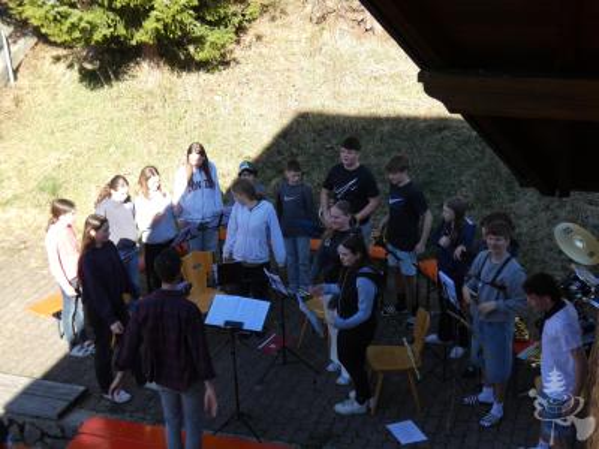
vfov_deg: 27.5
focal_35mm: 53
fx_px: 917
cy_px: 224
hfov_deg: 36.2
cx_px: 300
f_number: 3.9
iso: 80
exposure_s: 1/200
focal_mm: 9.5
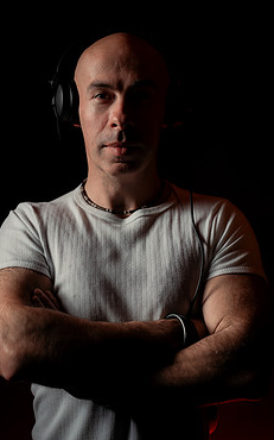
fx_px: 992
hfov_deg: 15.7
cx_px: 143
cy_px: 237
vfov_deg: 24.9
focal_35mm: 83
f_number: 2.8
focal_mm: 67
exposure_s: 1/100
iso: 100
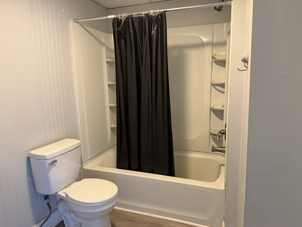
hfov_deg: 71.6
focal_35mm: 24
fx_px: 209
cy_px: 114
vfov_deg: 56.8
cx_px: 151
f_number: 1.78
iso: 640
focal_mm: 6.76
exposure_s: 1/40
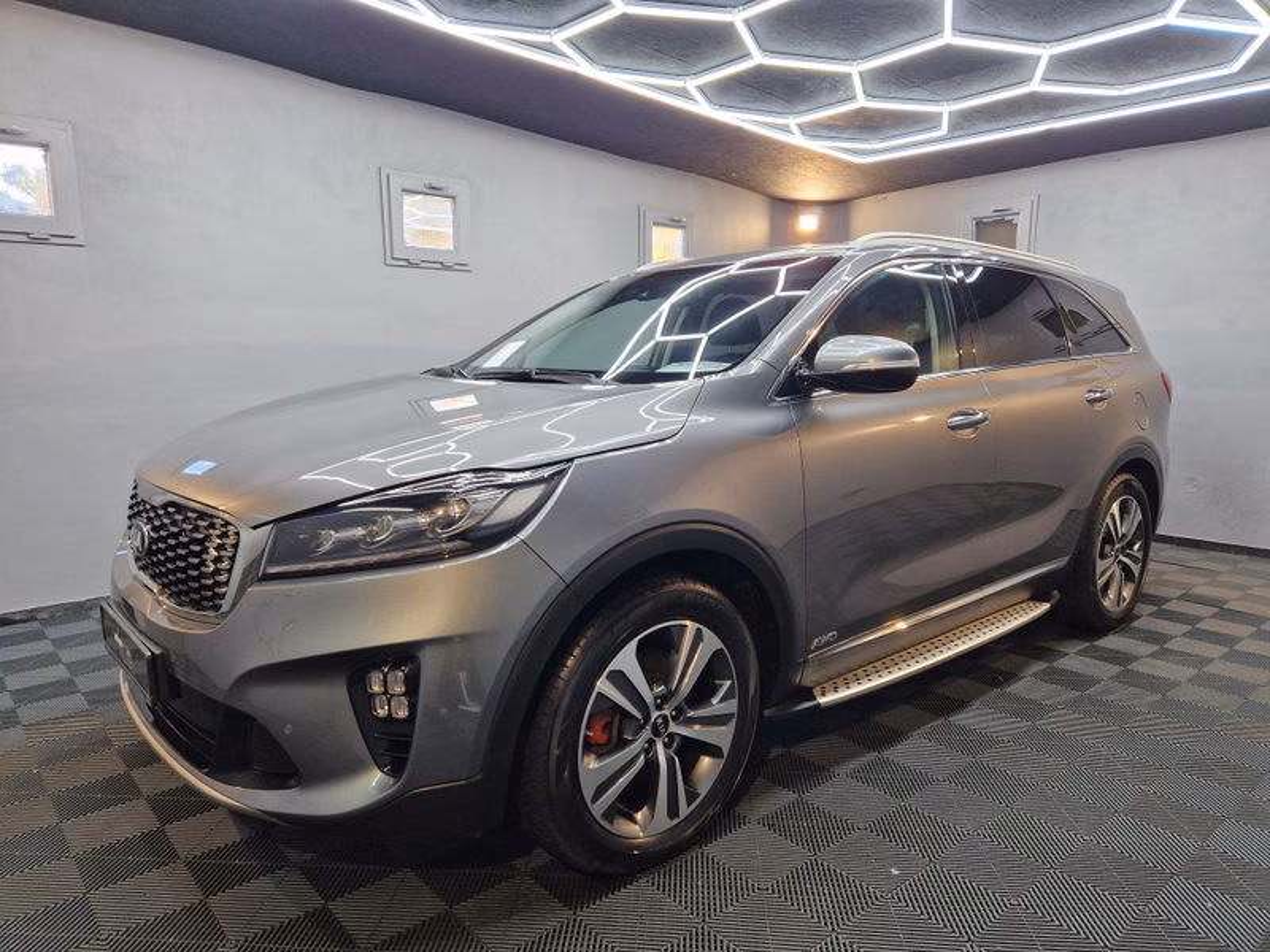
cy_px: 476
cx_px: 635
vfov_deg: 58.9
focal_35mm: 23
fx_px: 844
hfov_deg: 73.9
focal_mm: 5.4
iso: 125
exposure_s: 1/100
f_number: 1.8
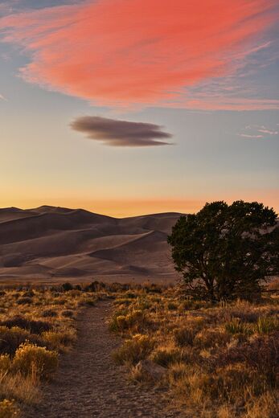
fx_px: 829
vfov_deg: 28.3
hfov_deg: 19.1
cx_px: 140
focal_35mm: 71
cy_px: 209
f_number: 5
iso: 200
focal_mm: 47.6
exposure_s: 1/25
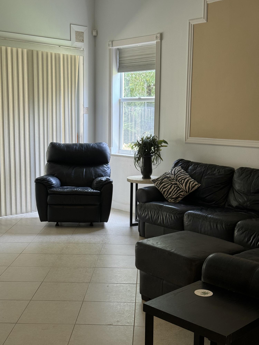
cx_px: 130
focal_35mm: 48
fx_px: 479
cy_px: 172
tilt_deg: -7.5
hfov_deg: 30.3
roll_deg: -1.0
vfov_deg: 39.7
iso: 100
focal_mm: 6.76
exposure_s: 1/60
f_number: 1.78
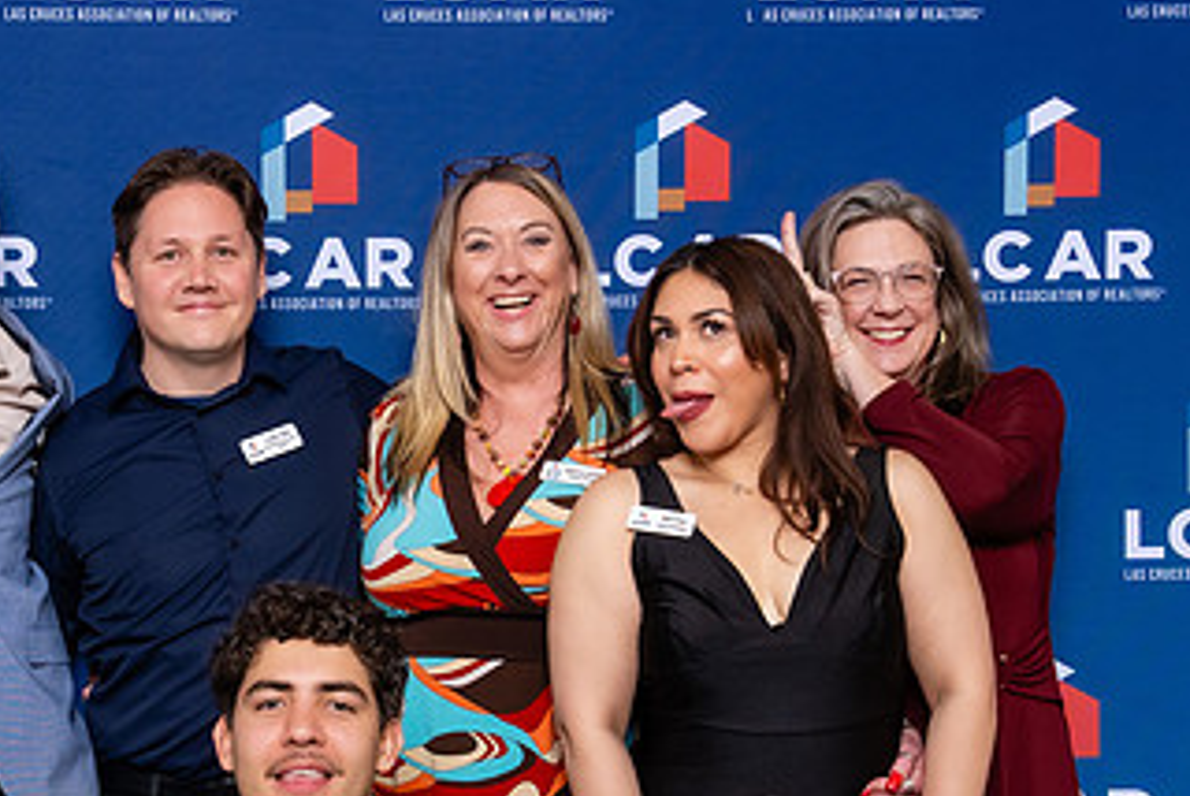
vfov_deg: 14.4
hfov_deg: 21.6
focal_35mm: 94
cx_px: 464
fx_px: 3110
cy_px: 786
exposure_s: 1/200
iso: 500
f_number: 5.6
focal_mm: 33
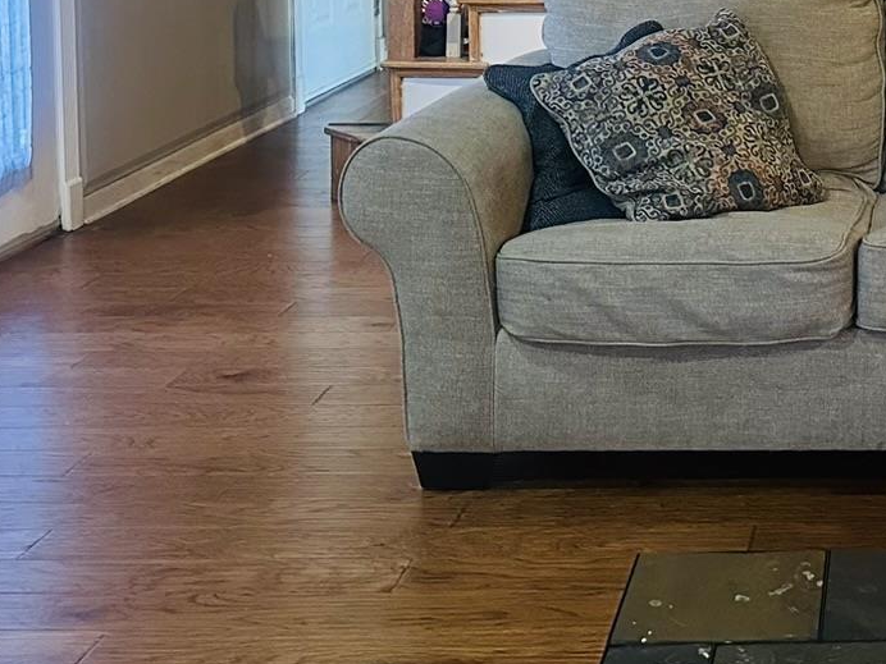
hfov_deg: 25.4
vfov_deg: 19.6
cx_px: 974
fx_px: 1817
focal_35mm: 71
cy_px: -118
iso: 640
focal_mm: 6.86
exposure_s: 1/60
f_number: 1.78
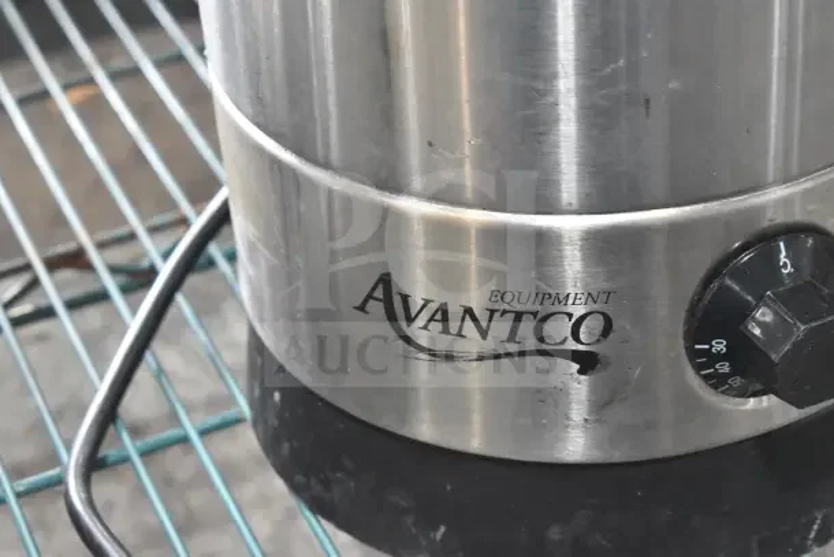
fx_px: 1912
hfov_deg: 24.6
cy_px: 278
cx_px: 417
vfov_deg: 16.6
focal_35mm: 82
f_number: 6.3
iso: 6400
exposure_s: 1/160
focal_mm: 55
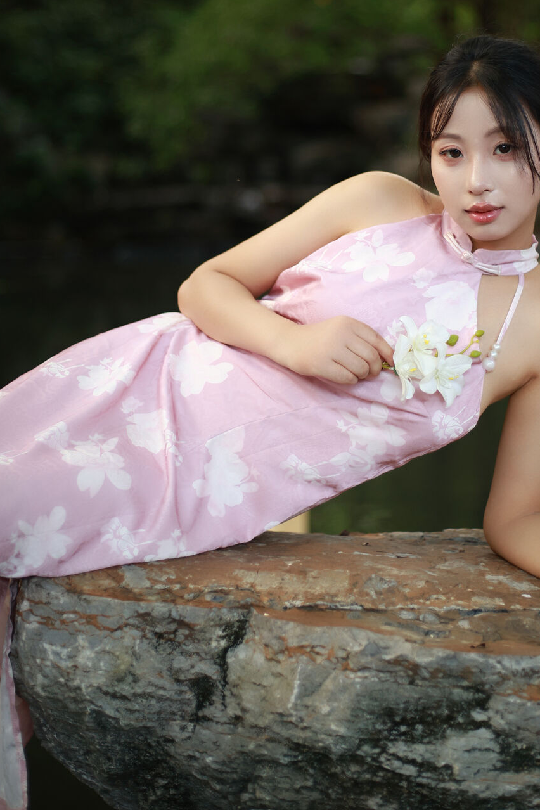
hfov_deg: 19.7
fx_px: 1552
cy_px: 250
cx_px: 351
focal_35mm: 69
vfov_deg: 29.0
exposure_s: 1/200
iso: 640
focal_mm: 50
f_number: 1.8
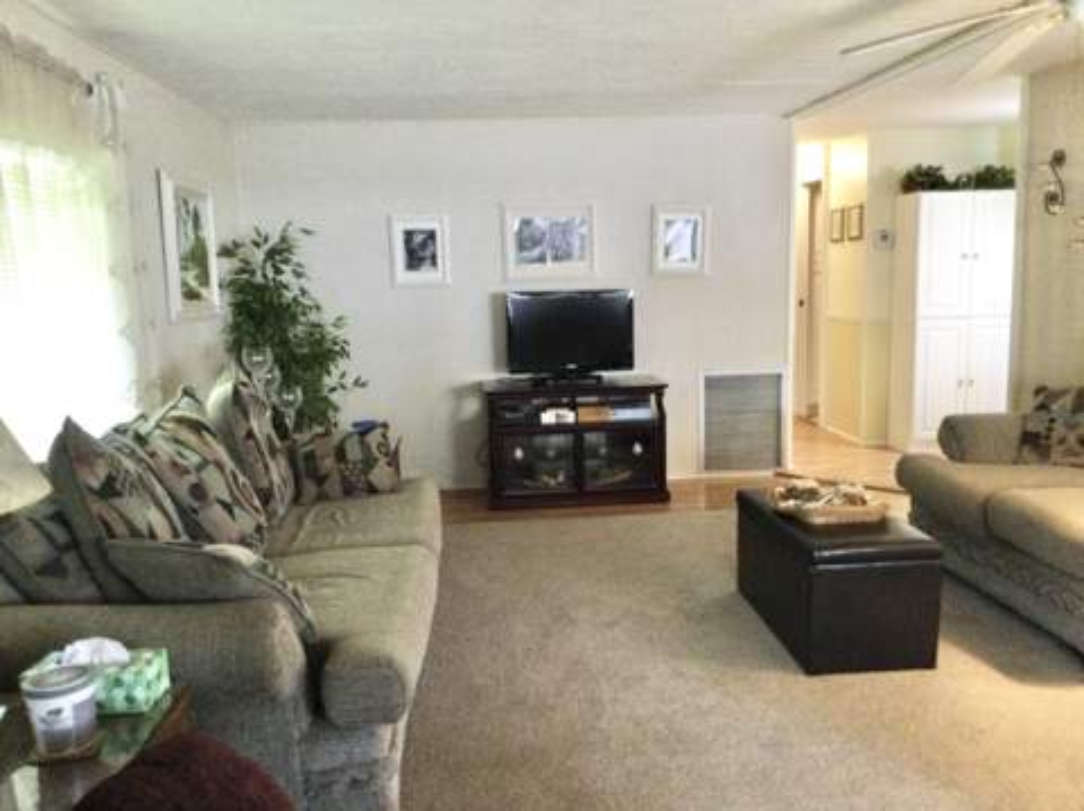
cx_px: 542
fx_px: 970
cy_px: 406
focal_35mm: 31
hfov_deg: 58.4
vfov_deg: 45.4
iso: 250
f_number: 2.4
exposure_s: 1/15
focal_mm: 3.3
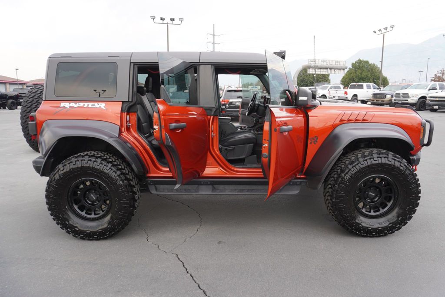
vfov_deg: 53.2
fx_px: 297
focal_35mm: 24
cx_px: 222
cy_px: 148
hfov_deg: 73.7
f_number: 5
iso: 100
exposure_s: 1/100
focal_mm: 16
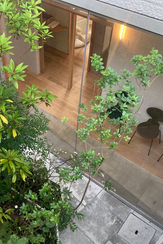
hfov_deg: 33.7
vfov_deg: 49.6
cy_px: 122
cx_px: 46
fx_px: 265
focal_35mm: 39
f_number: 1.8
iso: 160
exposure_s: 1/60
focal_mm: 3.99
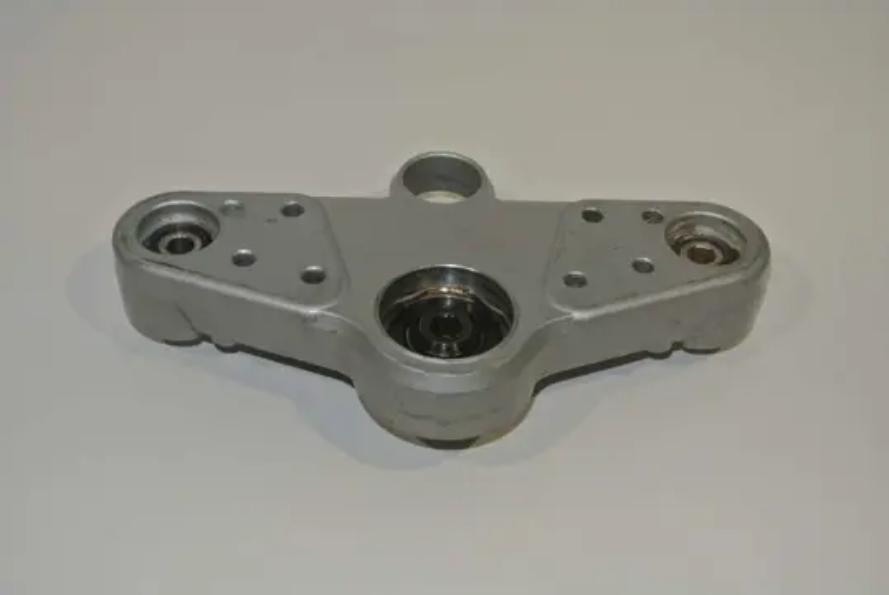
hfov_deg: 36.8
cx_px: 444
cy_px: 298
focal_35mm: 54
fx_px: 1335
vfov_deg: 25.1
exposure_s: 1/60
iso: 200
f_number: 5
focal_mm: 20.3
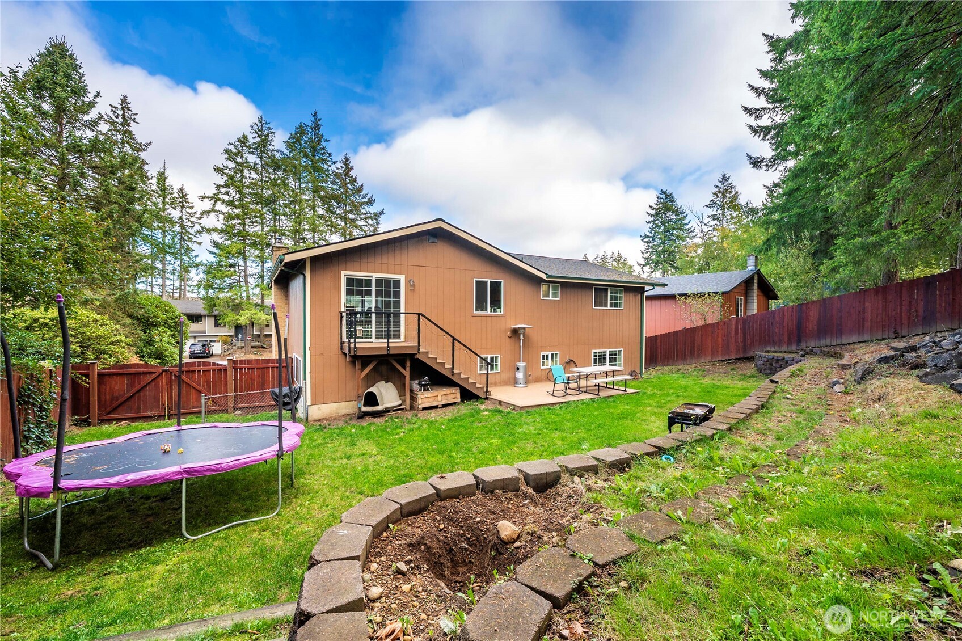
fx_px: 374
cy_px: 320
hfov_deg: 104.3
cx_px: 481
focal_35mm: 14
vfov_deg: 81.2
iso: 80
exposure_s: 1/80
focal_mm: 14
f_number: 7.1
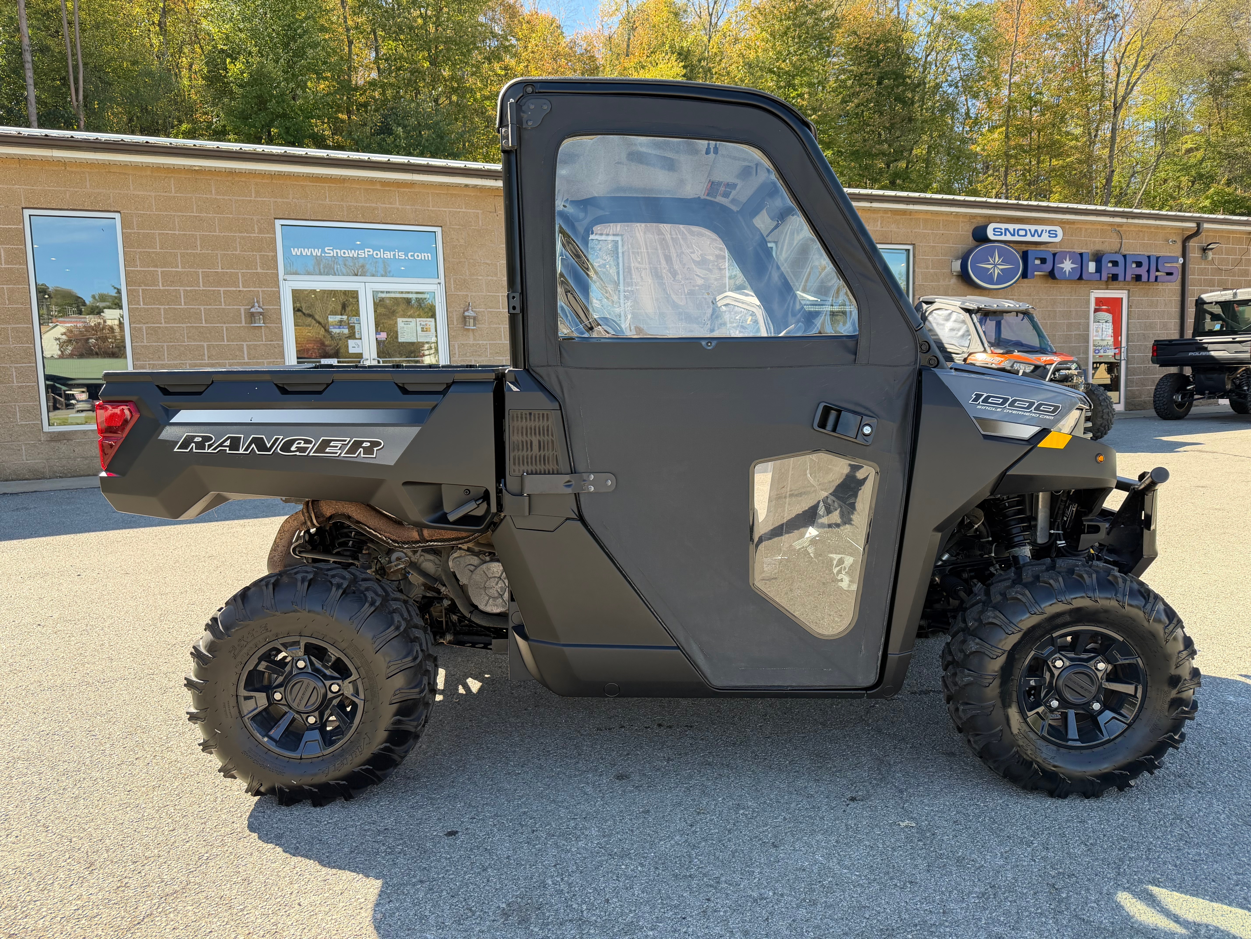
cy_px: 470
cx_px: 626
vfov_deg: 56.8
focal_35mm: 24
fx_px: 867
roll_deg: +2.1
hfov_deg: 71.6
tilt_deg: -6.3
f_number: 1.78
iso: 100
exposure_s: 1/772
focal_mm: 6.76
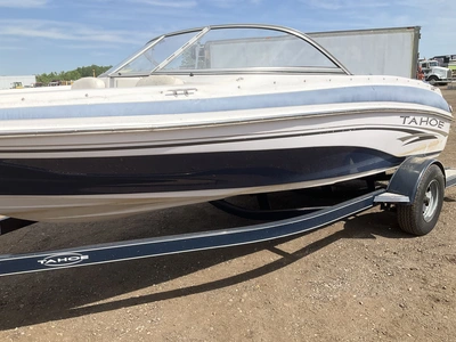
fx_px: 382
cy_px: 171
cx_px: 228
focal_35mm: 29
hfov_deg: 61.7
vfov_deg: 48.2
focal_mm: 3
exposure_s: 1/1675
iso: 25
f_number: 1.8
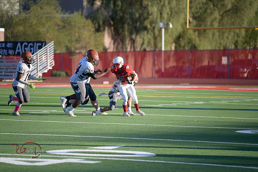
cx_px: 129
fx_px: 1434
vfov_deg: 6.9
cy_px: 86
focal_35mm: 200
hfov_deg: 10.3
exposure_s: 1/5000
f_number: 2.8
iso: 640
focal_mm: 200
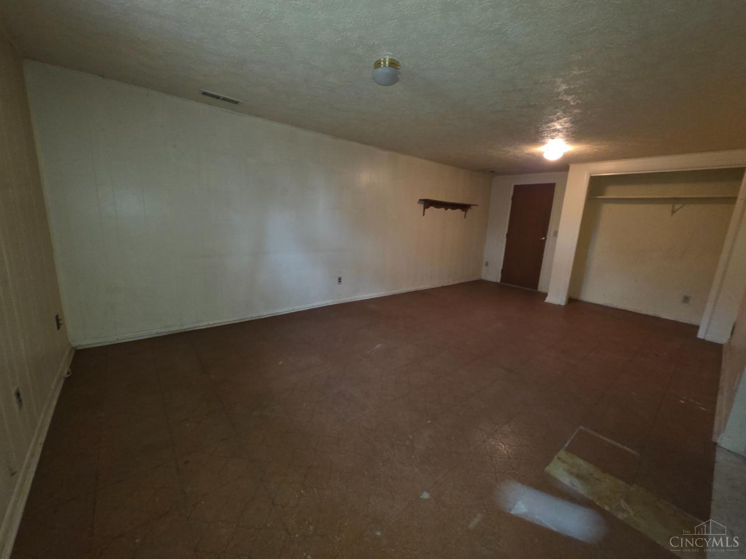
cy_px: 280
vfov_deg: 89.9
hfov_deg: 106.2
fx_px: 280
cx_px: 373
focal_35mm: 13
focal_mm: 2.2
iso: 320
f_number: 1.9
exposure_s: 1/30
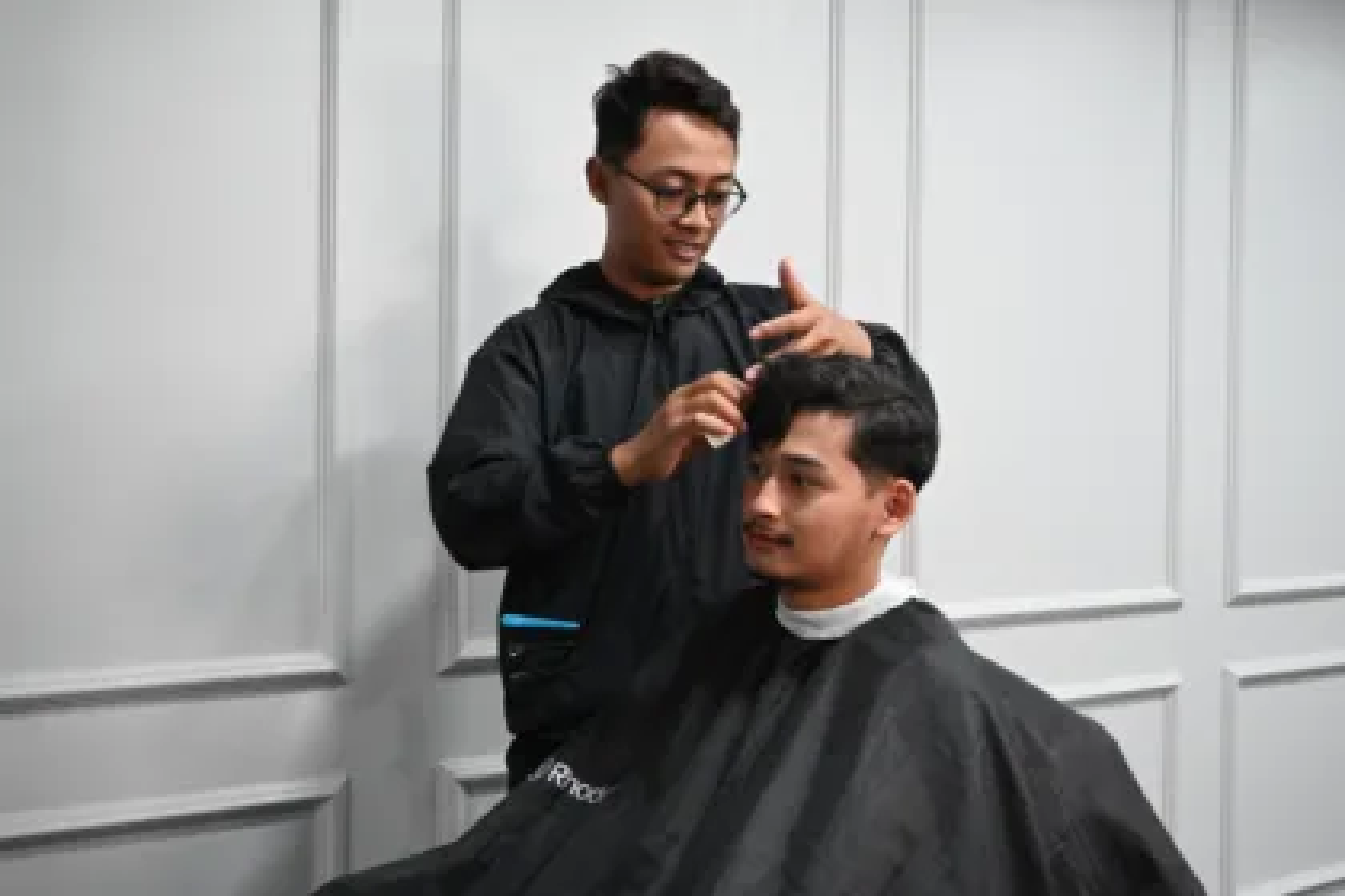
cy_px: 448
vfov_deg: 38.9
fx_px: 1270
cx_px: 672
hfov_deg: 55.8
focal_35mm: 34
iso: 2200
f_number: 4
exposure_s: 1/125
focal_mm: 34
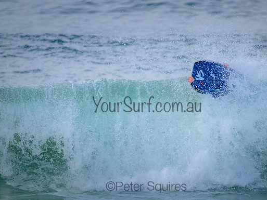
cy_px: 100
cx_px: 146
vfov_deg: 2.0
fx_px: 5871
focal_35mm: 761
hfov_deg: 2.6
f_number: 11
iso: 2000
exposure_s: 1/1250
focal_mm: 700
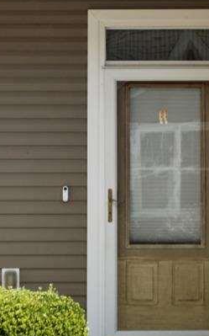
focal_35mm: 230
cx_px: 116
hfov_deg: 5.7
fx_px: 2098
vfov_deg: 9.1
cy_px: 113
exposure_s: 1/50
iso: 200
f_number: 8
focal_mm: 24
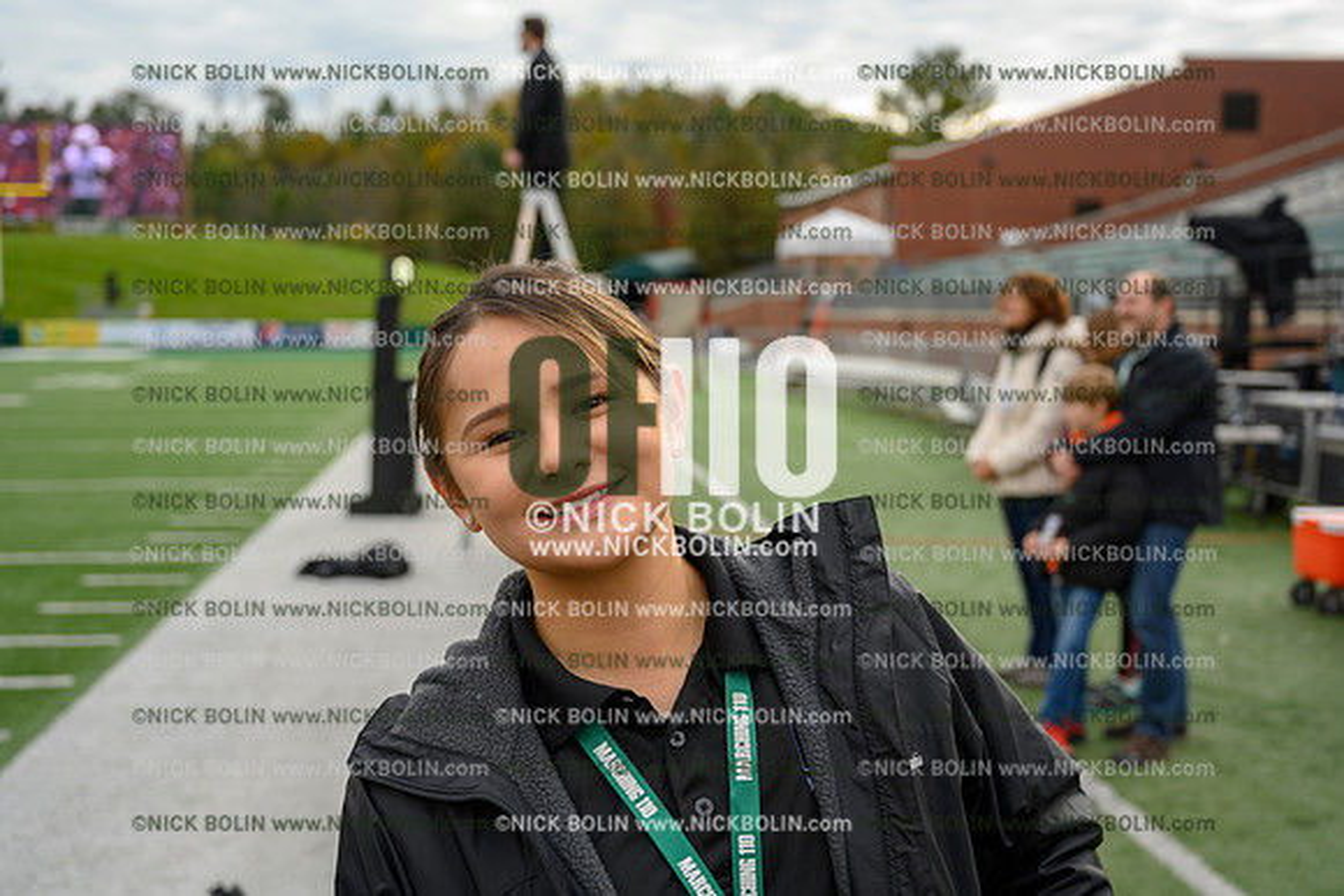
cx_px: 672
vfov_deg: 31.2
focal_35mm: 43
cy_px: 448
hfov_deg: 45.4
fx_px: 1606
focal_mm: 43
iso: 125
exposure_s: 1/320
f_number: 4
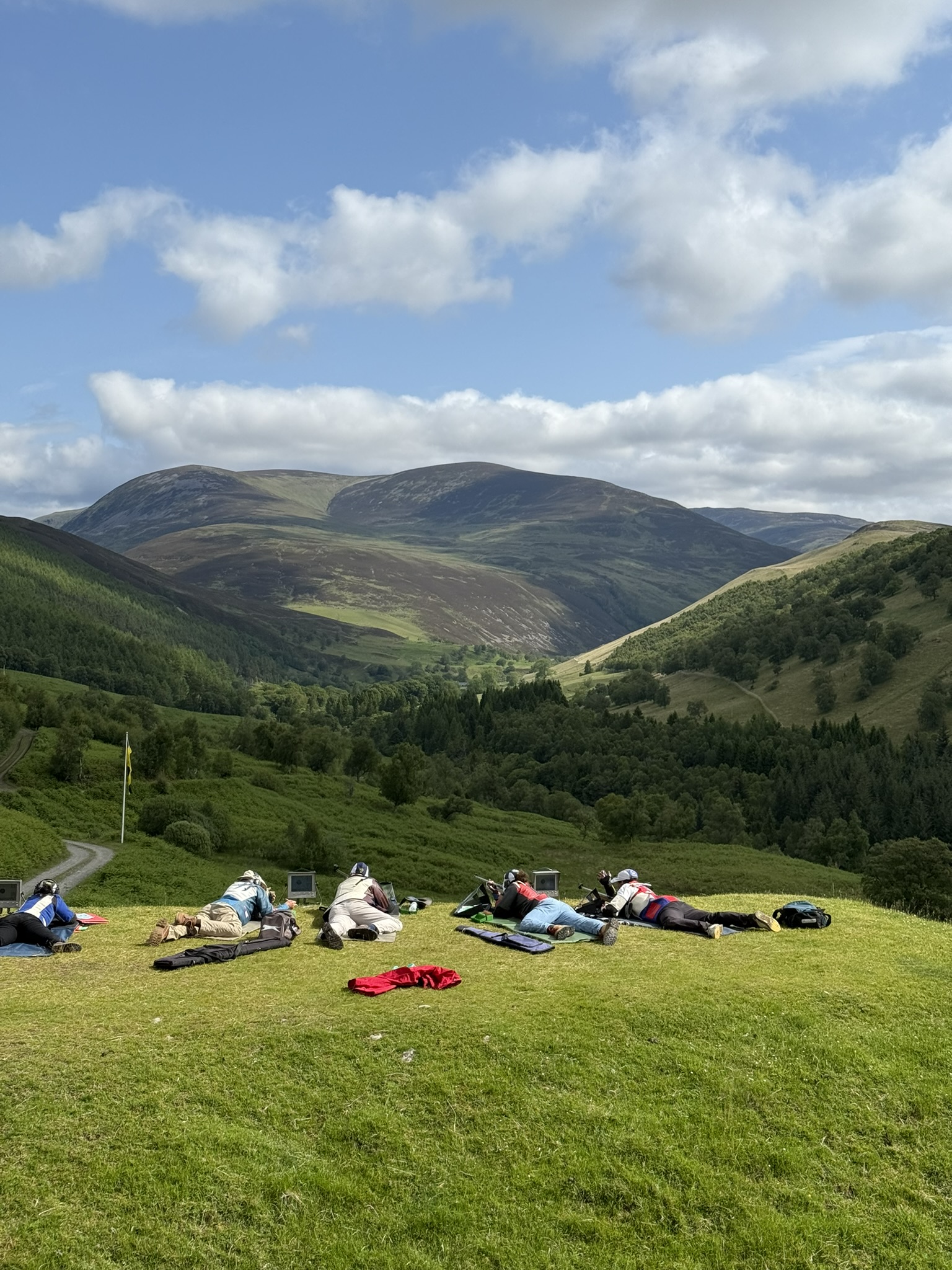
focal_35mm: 48
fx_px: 1760
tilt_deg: +1.5
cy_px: 635
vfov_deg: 39.7
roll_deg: -1.0
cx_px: 476
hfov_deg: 30.3
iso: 64
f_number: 1.78
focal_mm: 6.76
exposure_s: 1/6024
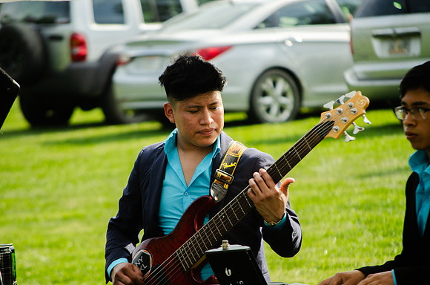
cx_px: 215
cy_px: 142
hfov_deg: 6.9
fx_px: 3575
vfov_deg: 4.6
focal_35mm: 300
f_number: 6.3
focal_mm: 200
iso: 200
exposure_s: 1/640
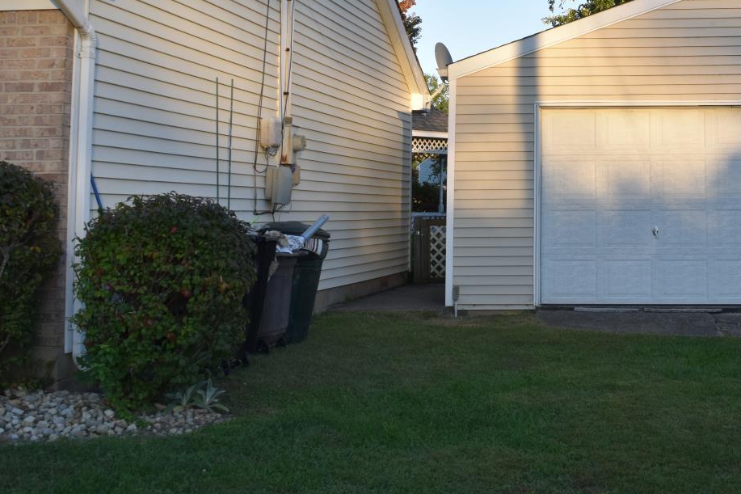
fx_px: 1111
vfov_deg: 24.8
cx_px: 584
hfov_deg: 35.8
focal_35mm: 54
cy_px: 128
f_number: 8
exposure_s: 1/250
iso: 360
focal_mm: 22
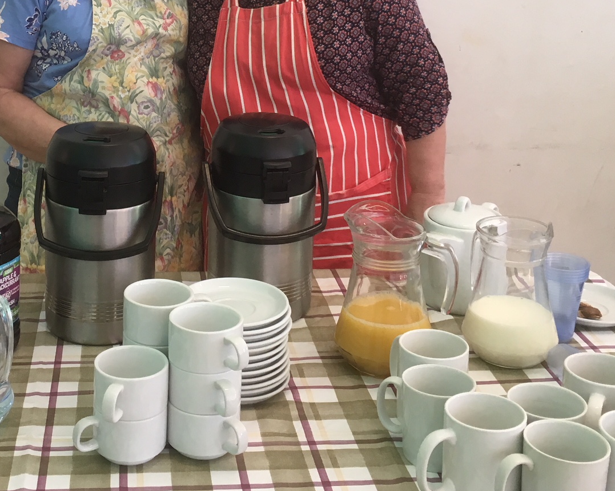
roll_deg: +0.1
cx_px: 182
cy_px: 94
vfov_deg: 28.0
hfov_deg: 34.9
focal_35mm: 53
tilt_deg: -10.3
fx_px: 964
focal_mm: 4.15
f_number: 2.2
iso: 32
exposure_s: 1/33
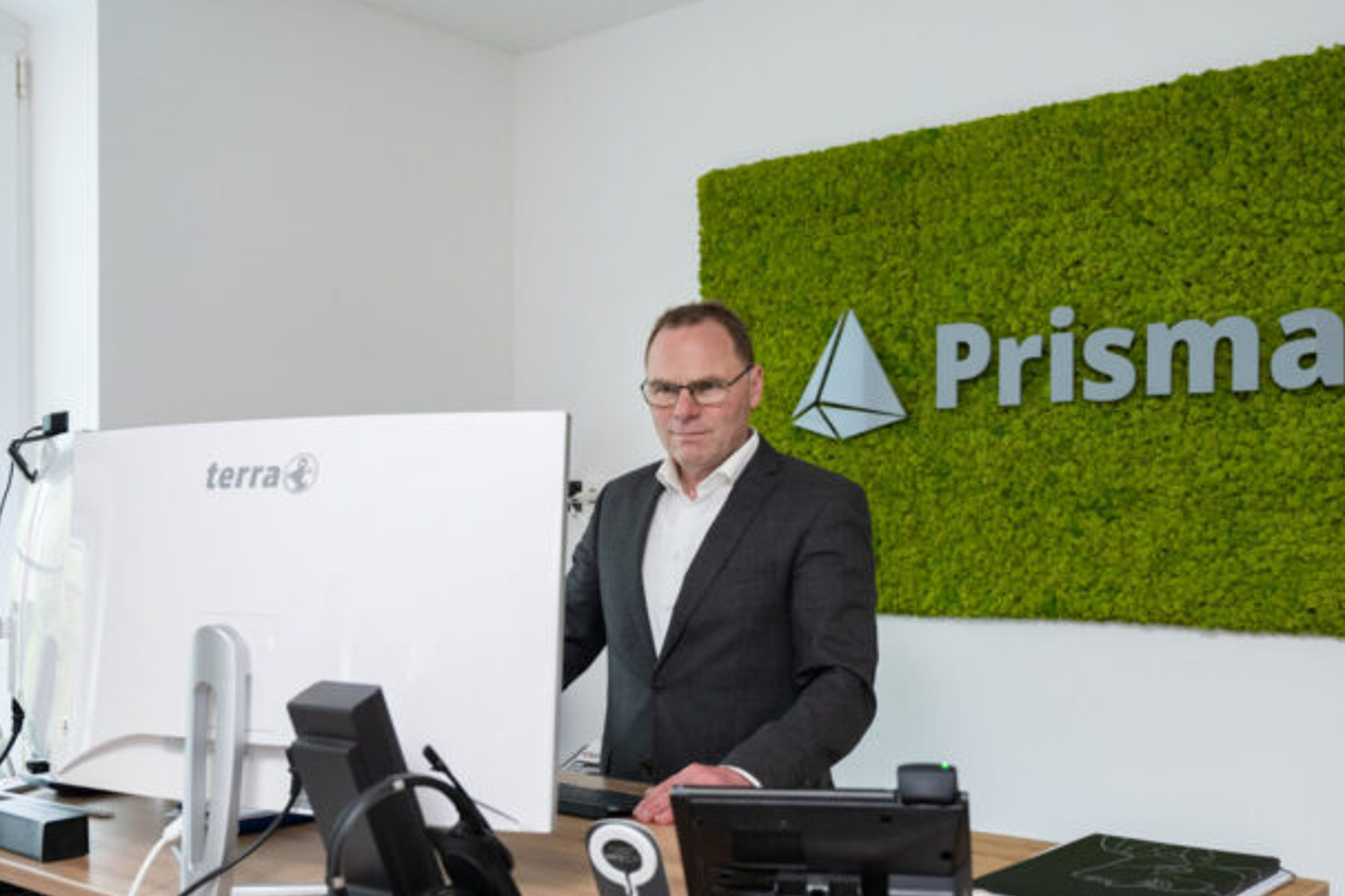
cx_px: 775
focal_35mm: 38
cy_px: 466
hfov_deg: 50.5
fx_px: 1420
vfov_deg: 35.0
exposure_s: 1/320
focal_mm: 30
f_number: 4
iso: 1600
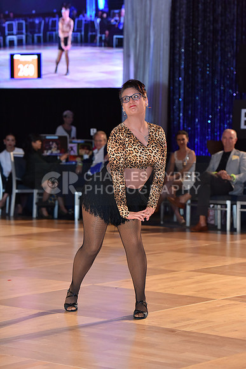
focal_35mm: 112
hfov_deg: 12.2
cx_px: 123
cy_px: 184
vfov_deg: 18.3
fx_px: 1147
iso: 2000
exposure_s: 1/250
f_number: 5
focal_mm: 112
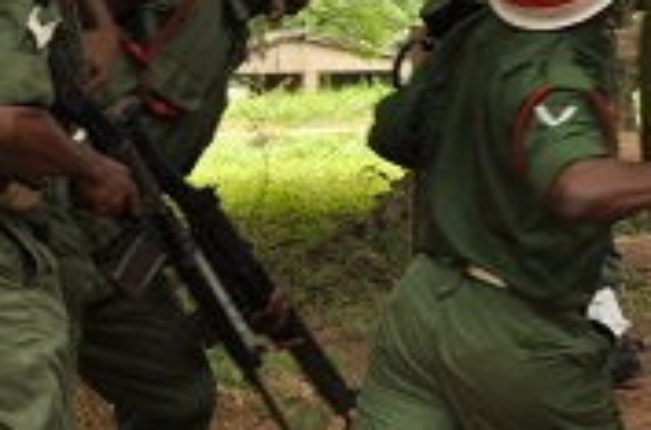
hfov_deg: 12.6
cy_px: 107
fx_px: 2940
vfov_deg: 8.4
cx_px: 151
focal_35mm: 163
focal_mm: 32
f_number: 9
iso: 250
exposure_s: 1/80
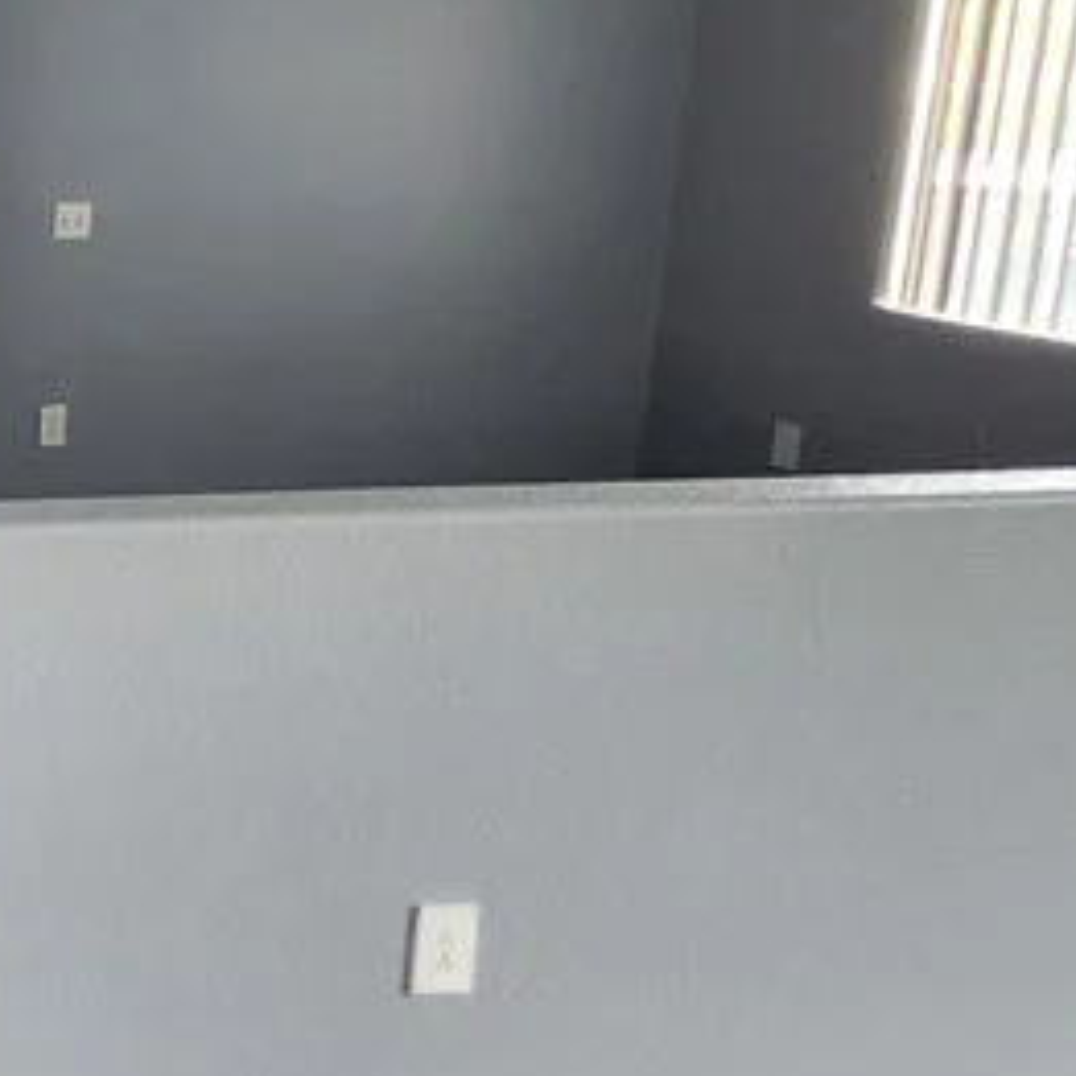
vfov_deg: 37.2
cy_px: 379
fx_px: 1583
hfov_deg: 27.1
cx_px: -519
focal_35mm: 45
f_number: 2.2
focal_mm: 1.74
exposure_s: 1/40
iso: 320
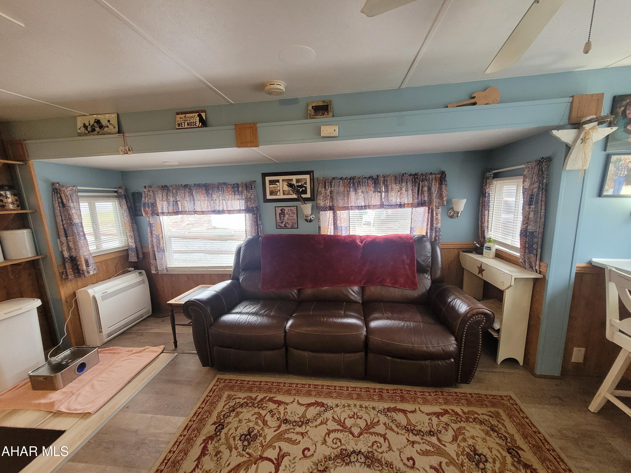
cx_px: 316
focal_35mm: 13
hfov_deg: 106.2
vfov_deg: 89.9
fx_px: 237
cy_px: 236
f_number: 2.2
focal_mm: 1.74
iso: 250
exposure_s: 1/60
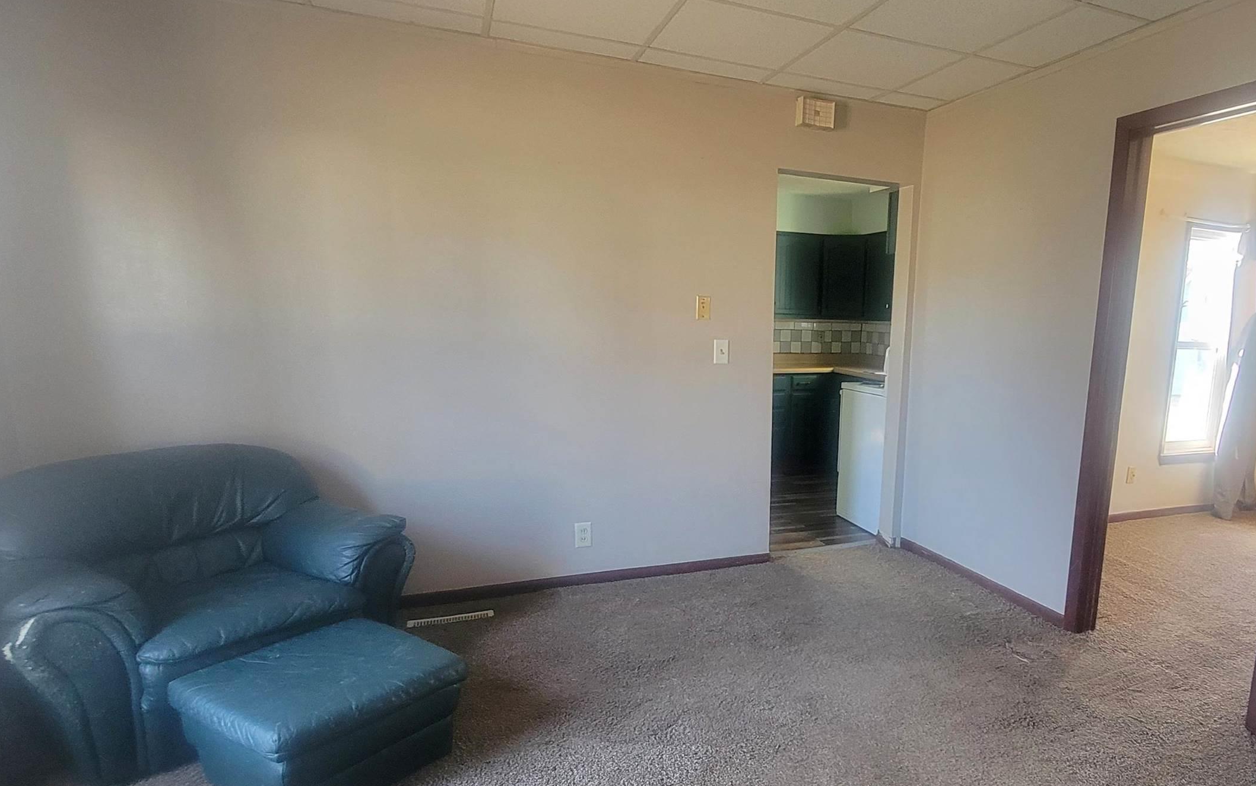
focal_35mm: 20
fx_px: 685
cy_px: 460
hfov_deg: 83.2
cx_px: 794
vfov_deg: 59.3
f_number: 2.2
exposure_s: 1/40
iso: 320
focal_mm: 2.2
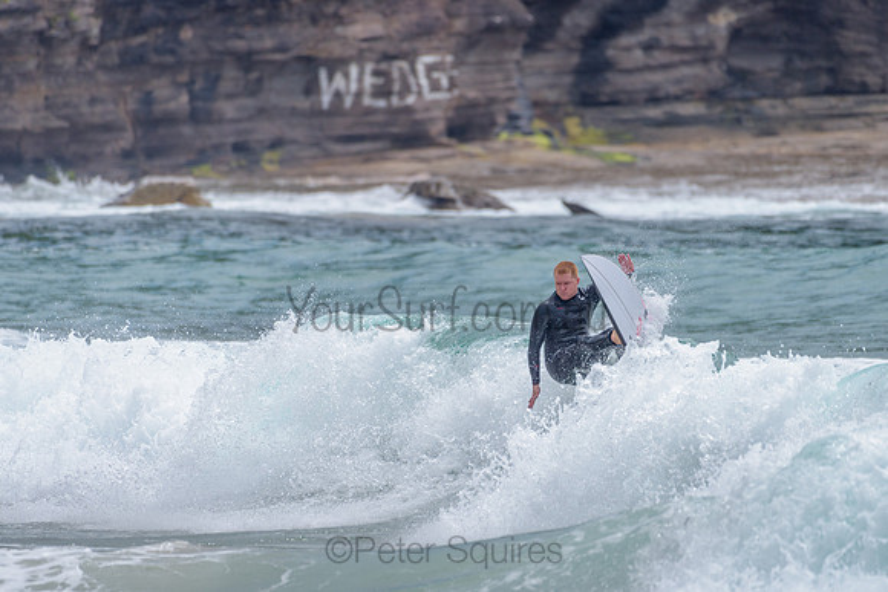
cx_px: 493
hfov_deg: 3.4
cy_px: 311
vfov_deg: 2.2
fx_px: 15126
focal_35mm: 613
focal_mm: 500
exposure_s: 1/2000
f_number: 5.6
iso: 160
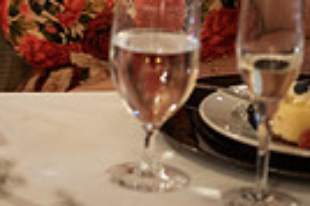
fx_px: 1858
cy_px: -192
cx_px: -30
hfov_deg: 9.4
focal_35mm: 216
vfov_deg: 6.2
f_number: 1.4
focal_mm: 50
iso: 2500
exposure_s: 1/125
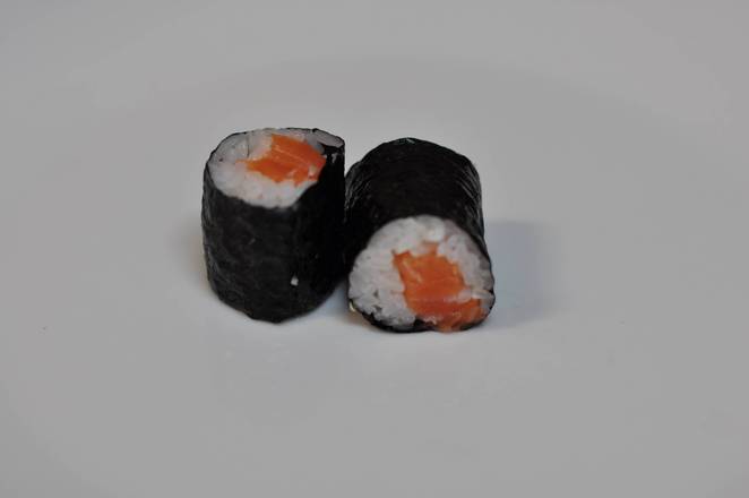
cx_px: 374
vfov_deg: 18.1
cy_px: 249
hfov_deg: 27.0
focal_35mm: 75
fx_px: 1559
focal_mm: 50
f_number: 2.8
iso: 200
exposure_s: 1/40
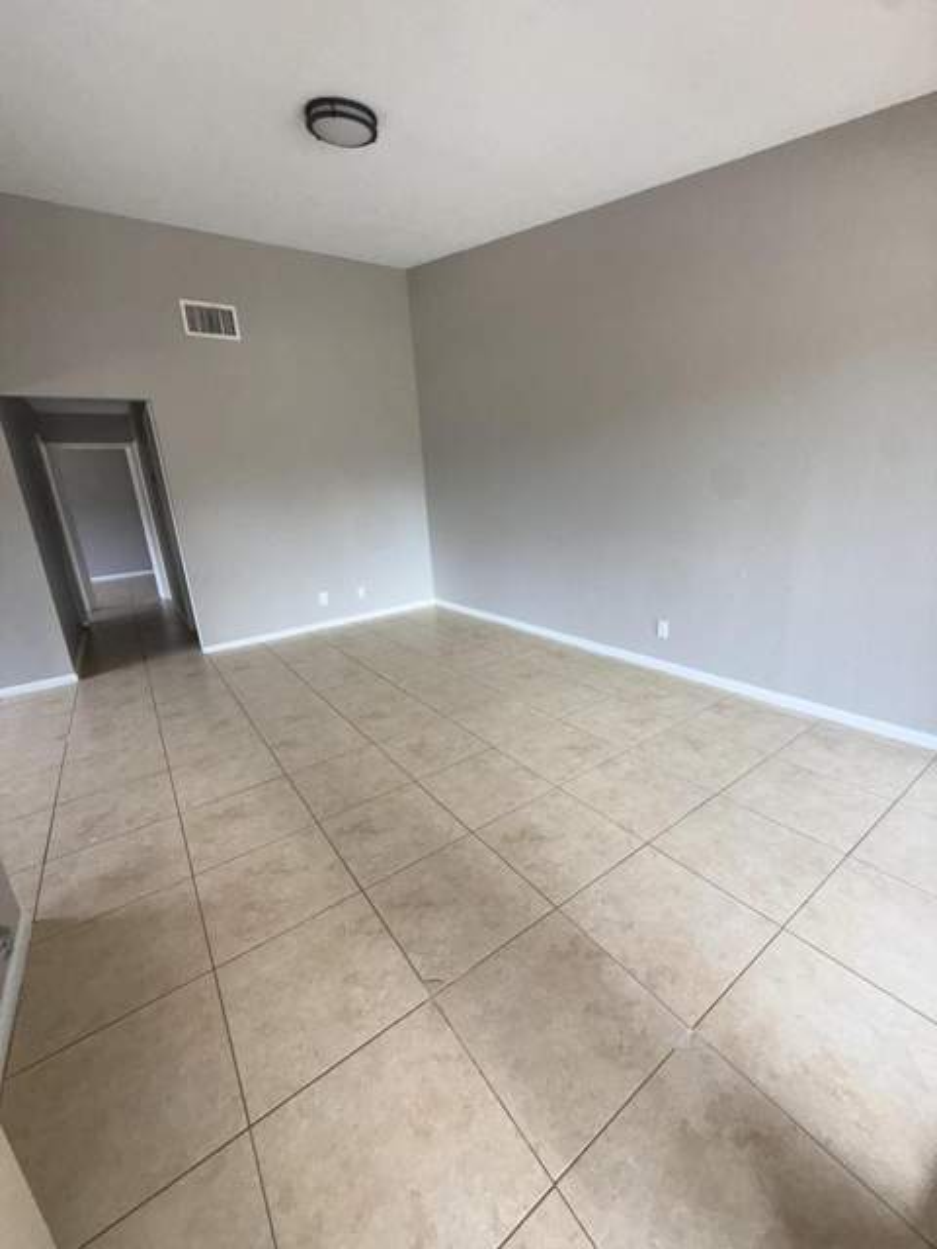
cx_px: 468
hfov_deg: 85.7
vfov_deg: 102.1
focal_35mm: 14
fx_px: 505
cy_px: 624
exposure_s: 1/121
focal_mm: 2.22
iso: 80
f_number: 2.2
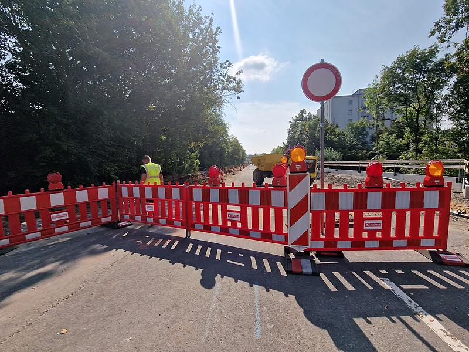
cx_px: 234
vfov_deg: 89.9
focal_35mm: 13
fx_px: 176
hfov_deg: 106.2
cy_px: 176
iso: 50
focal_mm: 2.2
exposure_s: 1/3704
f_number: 2.2
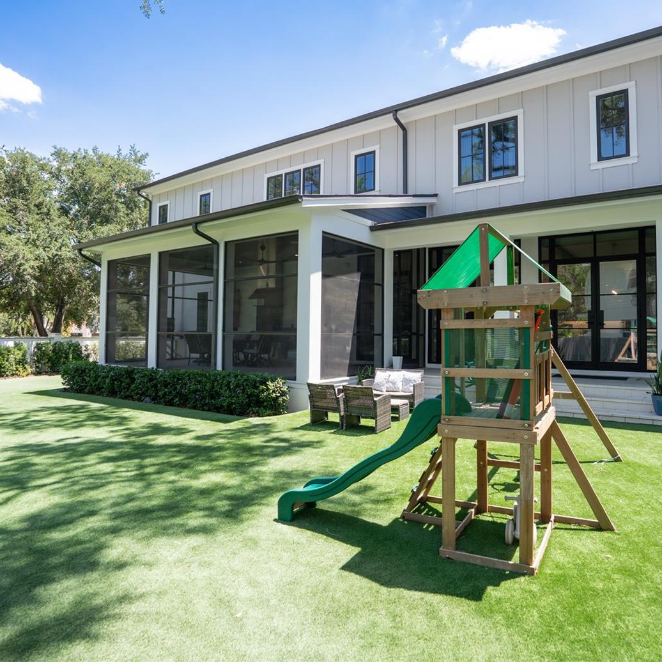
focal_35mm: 21
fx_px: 454
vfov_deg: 72.1
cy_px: 322
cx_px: 364
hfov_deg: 72.0
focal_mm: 16
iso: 100
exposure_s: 1/160
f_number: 5.6
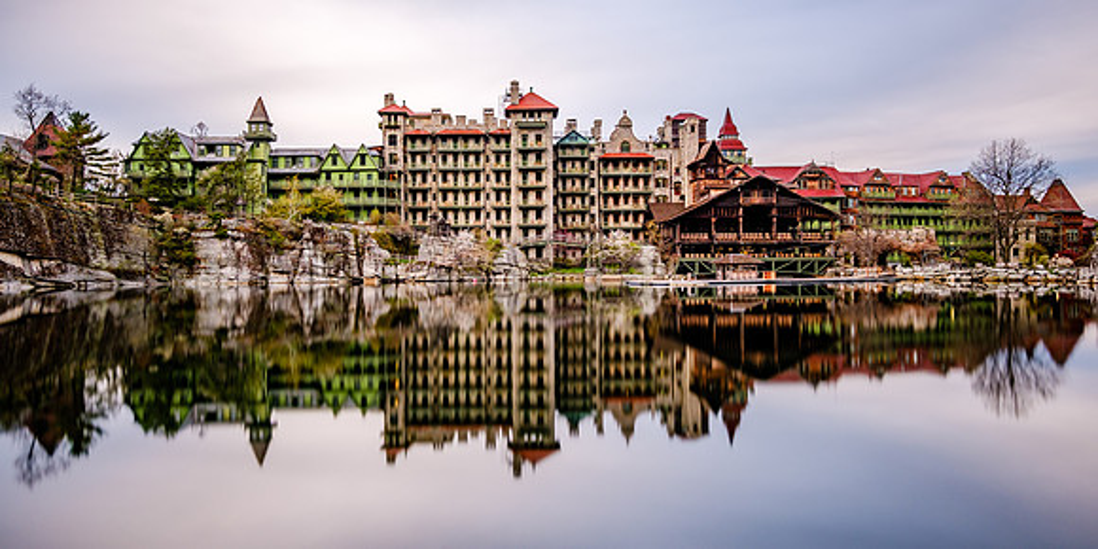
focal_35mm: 30
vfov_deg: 36.0
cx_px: 536
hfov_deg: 66.1
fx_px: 844
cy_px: 260
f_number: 8
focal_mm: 18.2
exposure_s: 50
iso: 160
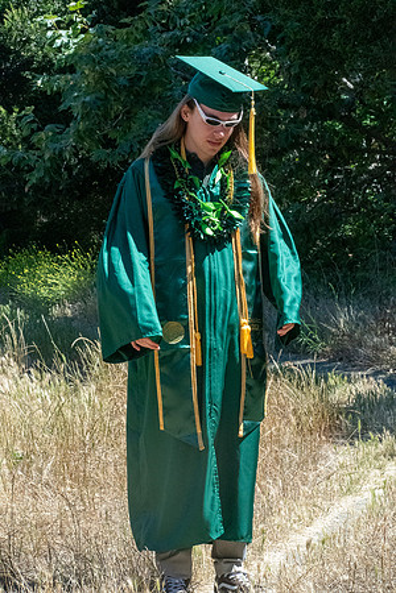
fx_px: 2227
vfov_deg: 15.2
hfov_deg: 10.2
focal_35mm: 135
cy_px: 296
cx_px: 198
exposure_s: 1/1600
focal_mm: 90
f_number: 20
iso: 8000
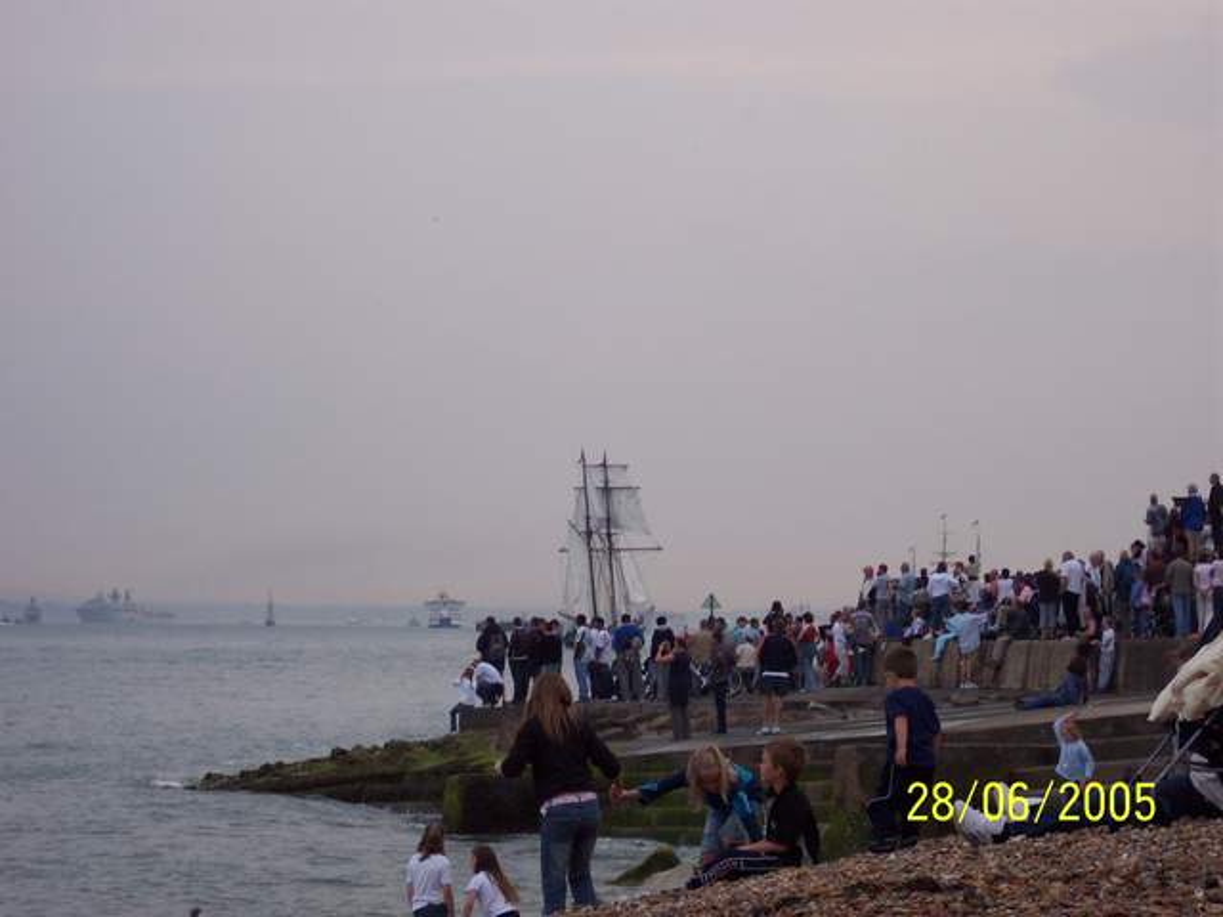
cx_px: 612
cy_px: 458
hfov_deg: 17.3
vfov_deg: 13.0
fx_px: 4028
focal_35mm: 114
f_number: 4.8
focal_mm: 24
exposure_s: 1/180
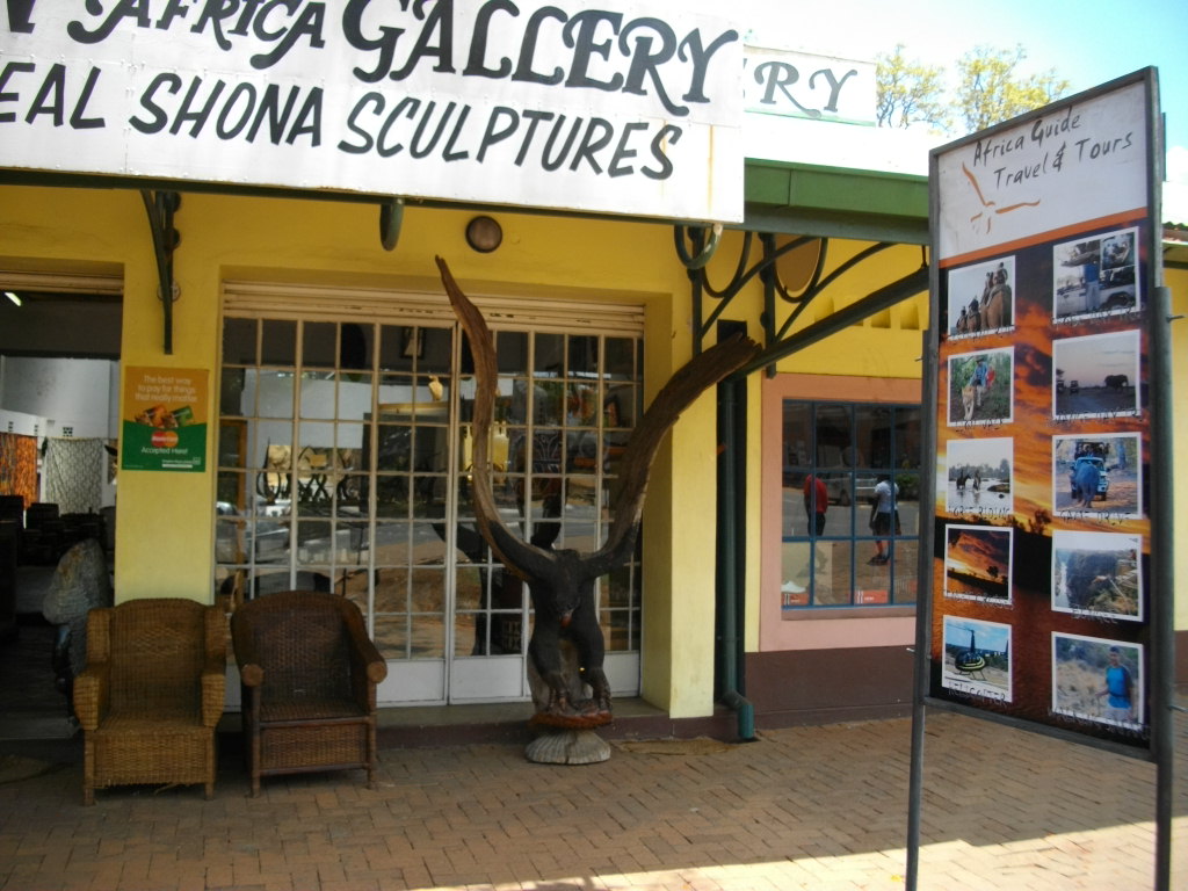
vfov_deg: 45.4
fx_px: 1064
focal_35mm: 31
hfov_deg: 58.4
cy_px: 446
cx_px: 594
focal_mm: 5.7
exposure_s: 1/320
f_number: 2.9
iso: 100
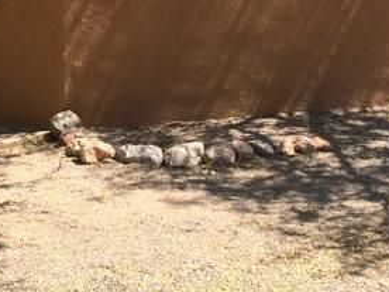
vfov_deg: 17.1
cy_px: -7
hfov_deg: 23.0
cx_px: 93
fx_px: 944
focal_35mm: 84
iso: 32
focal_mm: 4.15
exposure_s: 1/1199
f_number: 2.2
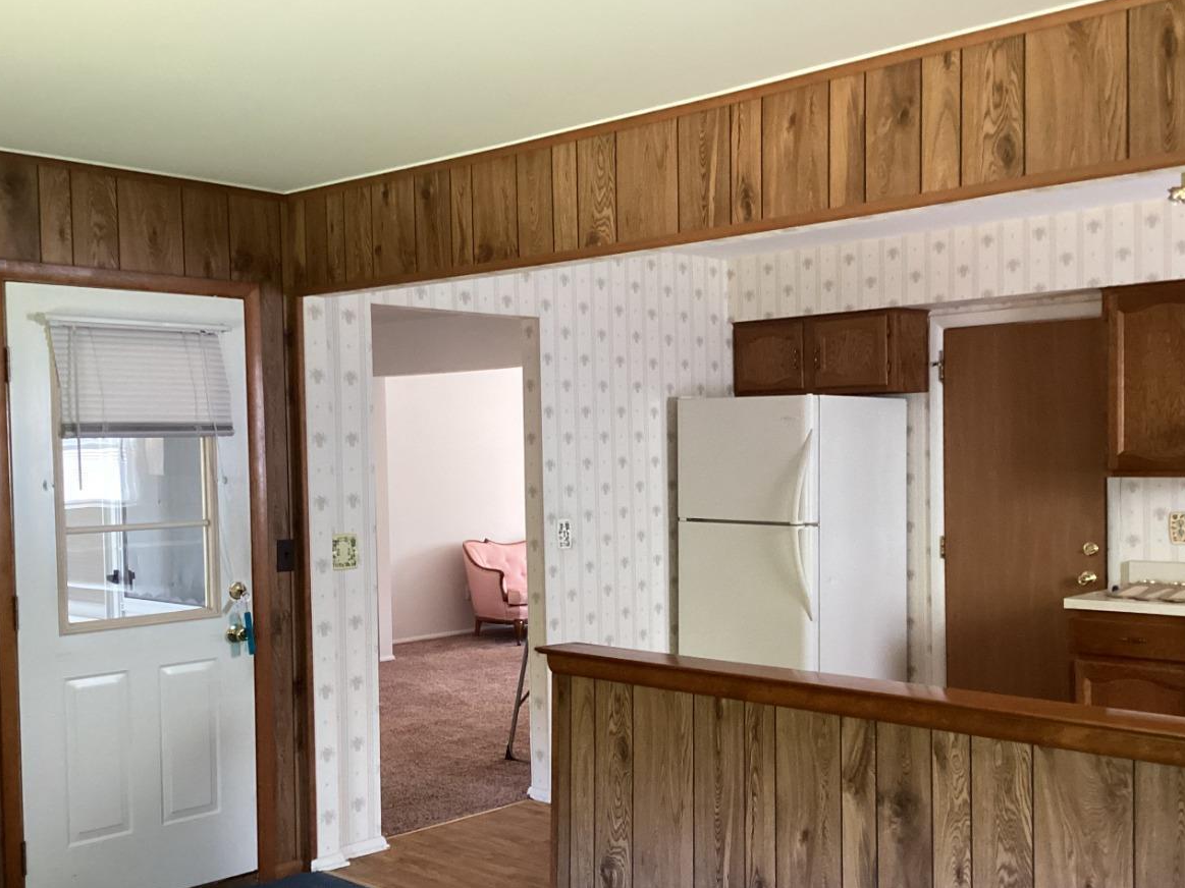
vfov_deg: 35.9
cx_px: 624
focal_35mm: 40
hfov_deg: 46.8
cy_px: 502
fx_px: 1369
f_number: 2.4
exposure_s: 1/50
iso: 320
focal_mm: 3.3
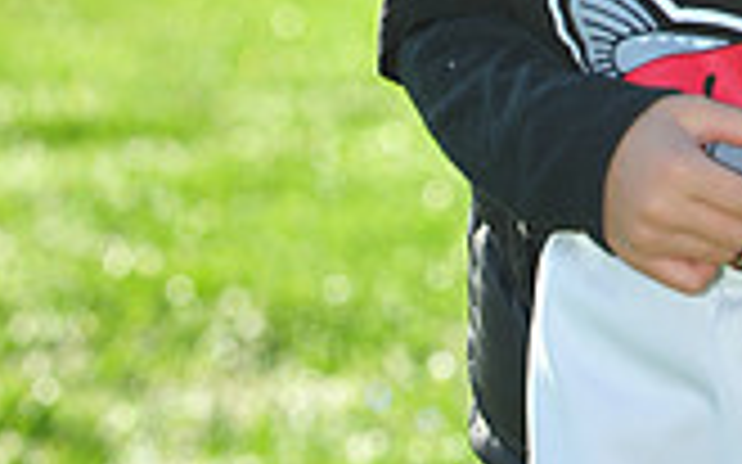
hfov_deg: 3.8
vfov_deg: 2.3
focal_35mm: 555
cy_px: -694
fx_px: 11219
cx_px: 854
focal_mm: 155
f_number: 7.1
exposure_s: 1/640
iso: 400
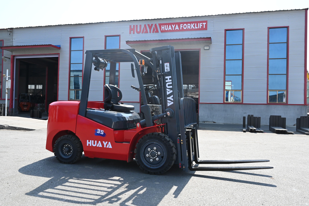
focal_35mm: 30
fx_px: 253
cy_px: 103
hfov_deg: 62.8
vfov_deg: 44.2
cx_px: 154
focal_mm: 29.5
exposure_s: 1/800
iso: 2500
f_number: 16
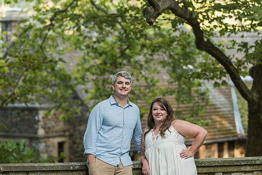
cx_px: 149
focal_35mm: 150
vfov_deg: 9.2
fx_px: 1092
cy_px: 104
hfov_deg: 13.7
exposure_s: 1/500
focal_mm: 120
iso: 800
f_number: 3.2
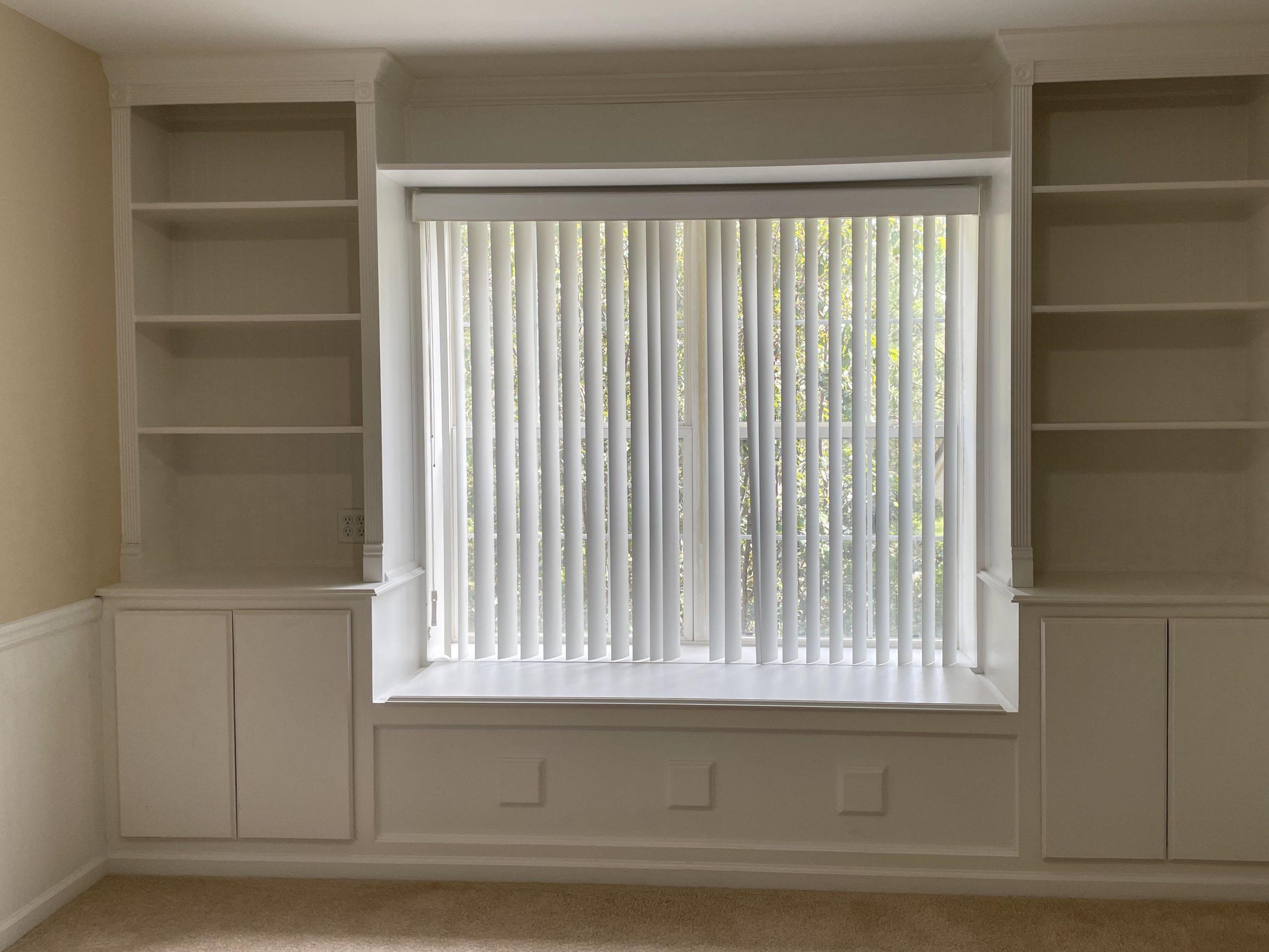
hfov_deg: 61.5
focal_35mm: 29
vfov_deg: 48.2
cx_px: 693
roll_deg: +0.8
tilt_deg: -2.0
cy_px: 447
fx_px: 1063
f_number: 1.6
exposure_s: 1/120
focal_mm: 4.2
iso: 32
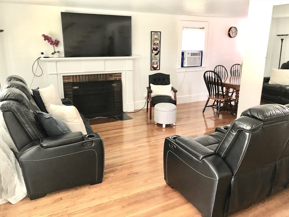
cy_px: 108
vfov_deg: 49.7
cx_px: 144
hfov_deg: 63.4
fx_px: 234
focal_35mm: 28
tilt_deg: -15.1
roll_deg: -0.2
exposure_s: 1/8
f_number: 1.8
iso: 80
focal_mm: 4
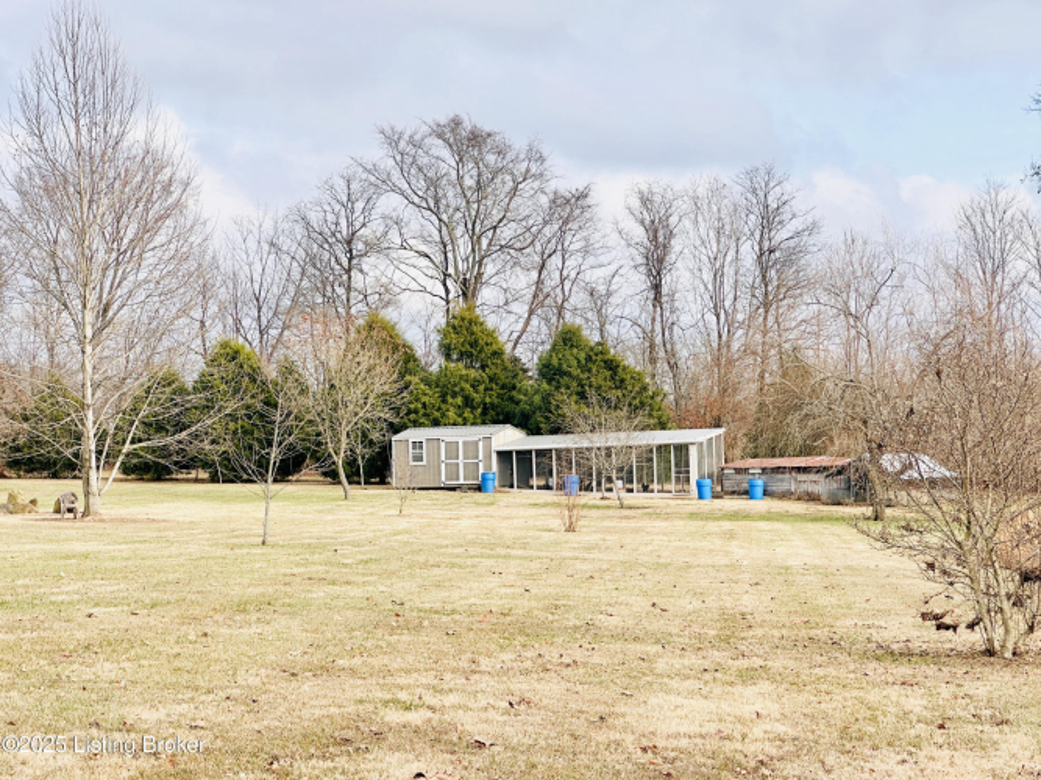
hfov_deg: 25.3
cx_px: 520
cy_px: 390
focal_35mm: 77
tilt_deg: +1.7
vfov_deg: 19.1
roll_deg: +1.0
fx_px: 2315
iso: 32
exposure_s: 1/276
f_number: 2.8
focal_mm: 9
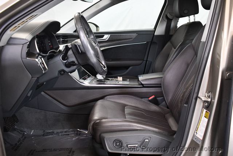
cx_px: 116
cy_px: 78
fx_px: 233
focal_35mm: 36
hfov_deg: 53.1
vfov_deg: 36.9
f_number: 3.5
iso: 1600
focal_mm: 18
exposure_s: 1/125
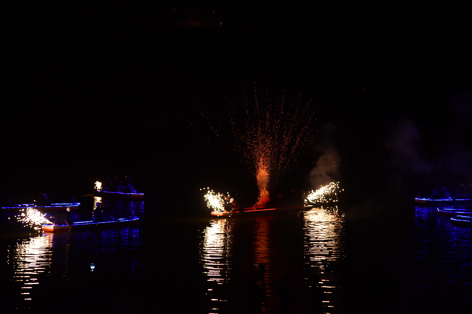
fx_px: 1442
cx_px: 236
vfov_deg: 12.5
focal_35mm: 110
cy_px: 157
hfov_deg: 18.6
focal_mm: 110
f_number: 4
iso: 2500
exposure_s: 1/125
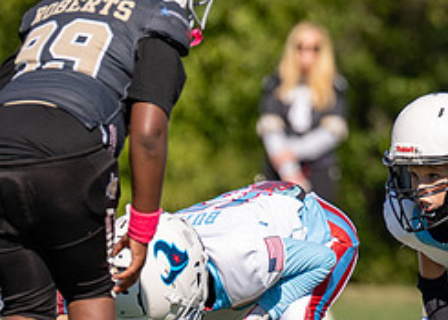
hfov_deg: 2.3
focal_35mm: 886
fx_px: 11273
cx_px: 537
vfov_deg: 1.6
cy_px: 11
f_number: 2.8
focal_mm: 200
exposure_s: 1/2500
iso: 100
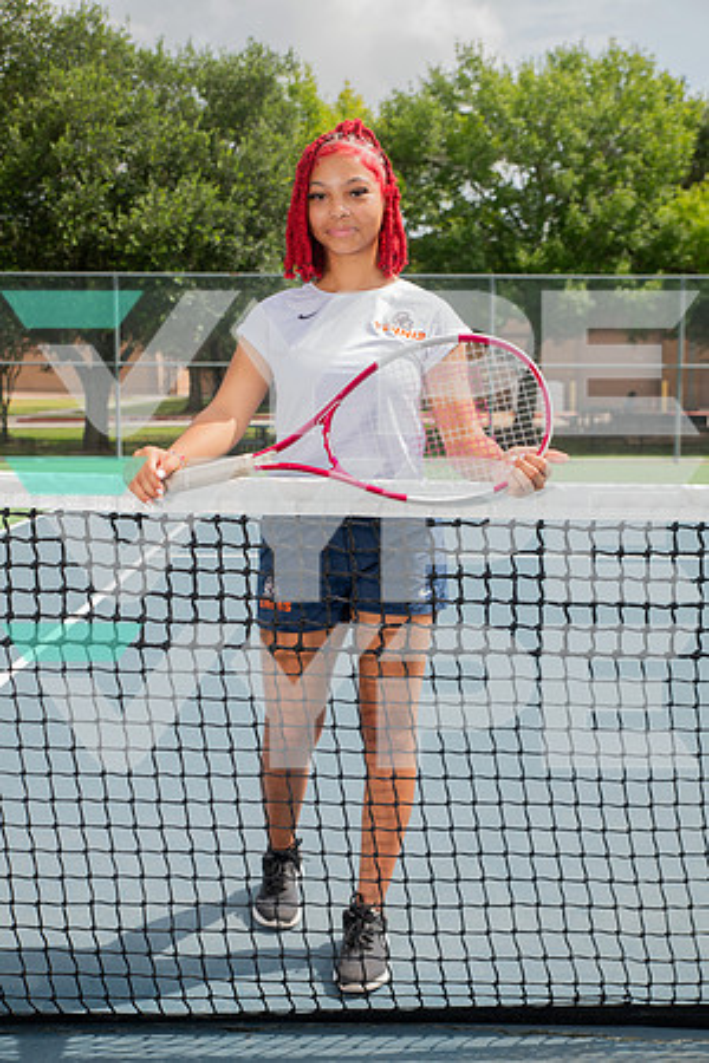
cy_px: 532
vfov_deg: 46.4
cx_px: 354
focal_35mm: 42
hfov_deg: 31.9
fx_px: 1241
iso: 100
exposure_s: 1/400
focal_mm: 42
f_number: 5.6
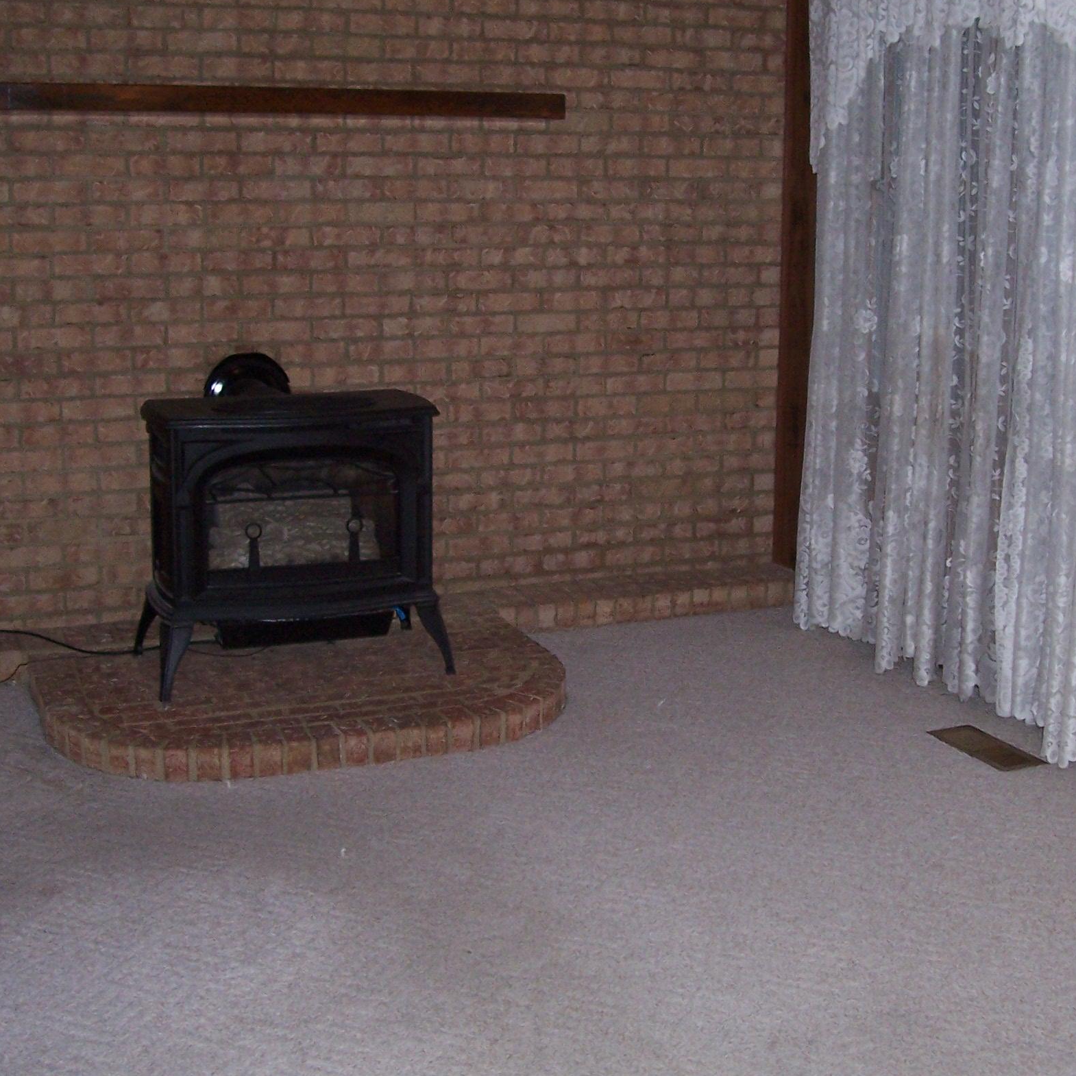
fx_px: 1723
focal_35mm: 49
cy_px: 463
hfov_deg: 34.6
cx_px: 646
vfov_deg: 34.6
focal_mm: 5.6
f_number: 2.7
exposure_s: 1/60
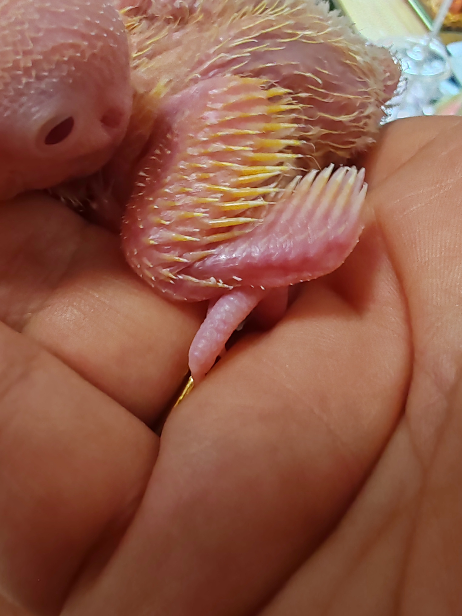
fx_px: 623
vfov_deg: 52.2
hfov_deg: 40.4
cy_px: 243
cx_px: 171
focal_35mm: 35
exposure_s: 1/25
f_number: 2.2
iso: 500
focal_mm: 1.96
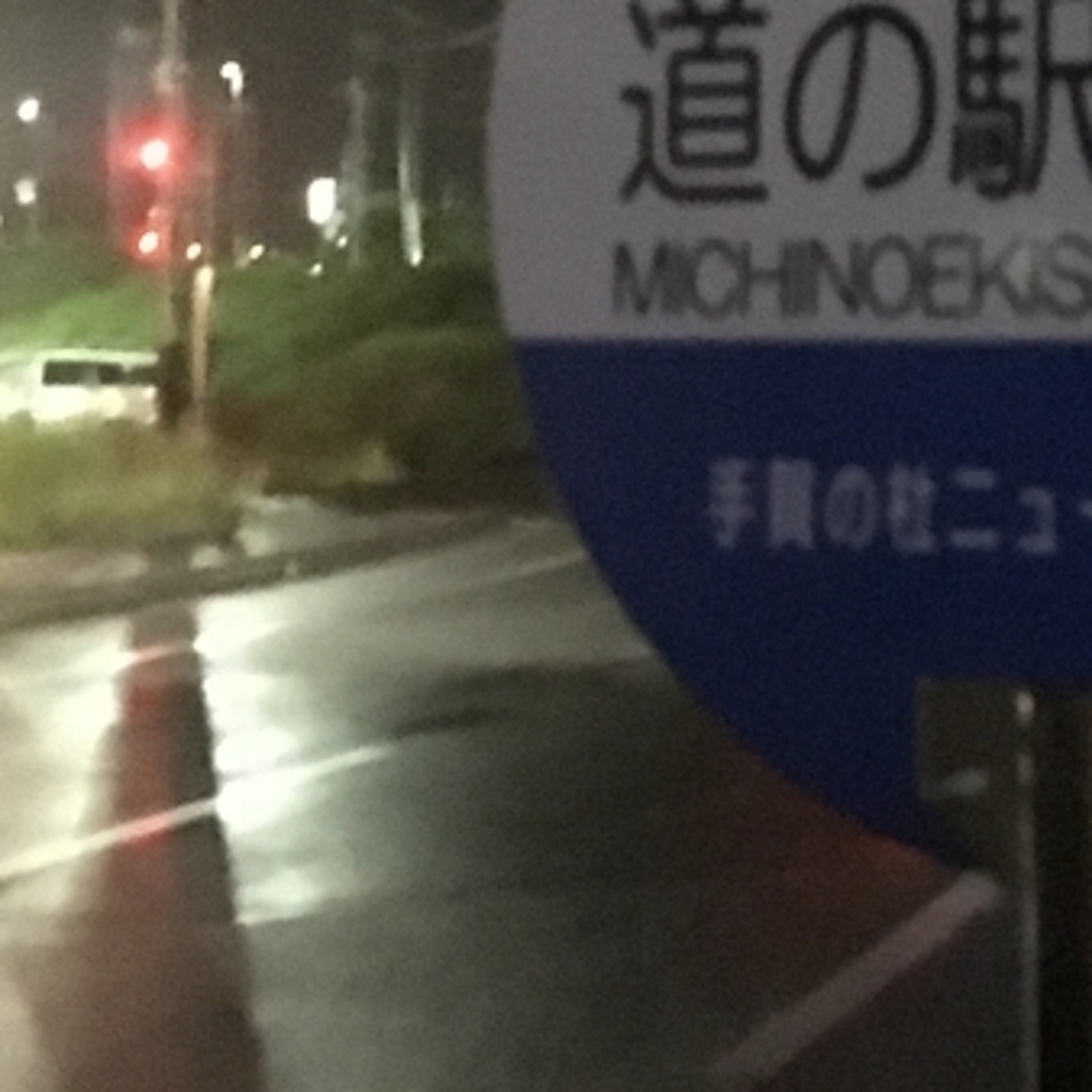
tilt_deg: +1.2
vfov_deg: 19.0
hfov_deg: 18.3
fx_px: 3248
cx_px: 1247
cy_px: 391
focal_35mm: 91
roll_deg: +0.0
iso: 2000
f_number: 2.2
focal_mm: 4.15
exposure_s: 1/15
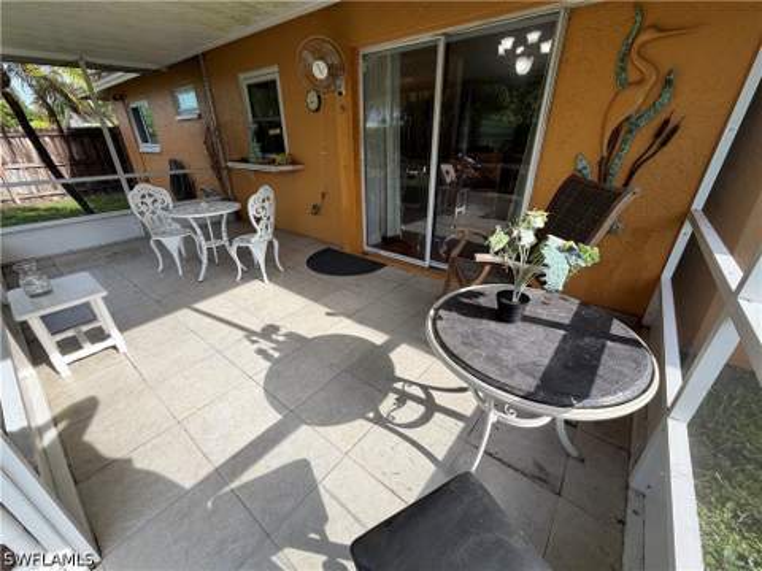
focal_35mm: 14
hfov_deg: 102.1
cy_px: 286
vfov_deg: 85.7
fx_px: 308
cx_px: 381
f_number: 2.2
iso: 50
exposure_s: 1/502
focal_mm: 2.22
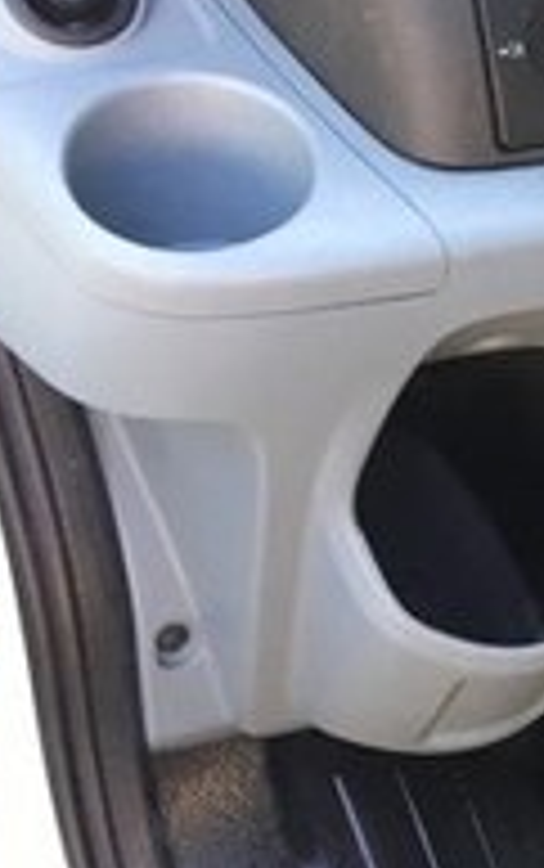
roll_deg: -9.8
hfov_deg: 10.6
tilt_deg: -29.0
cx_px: 1344
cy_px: 416
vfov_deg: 19.8
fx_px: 2485
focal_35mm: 105
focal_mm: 4.15
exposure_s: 1/33
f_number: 2.2
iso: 25
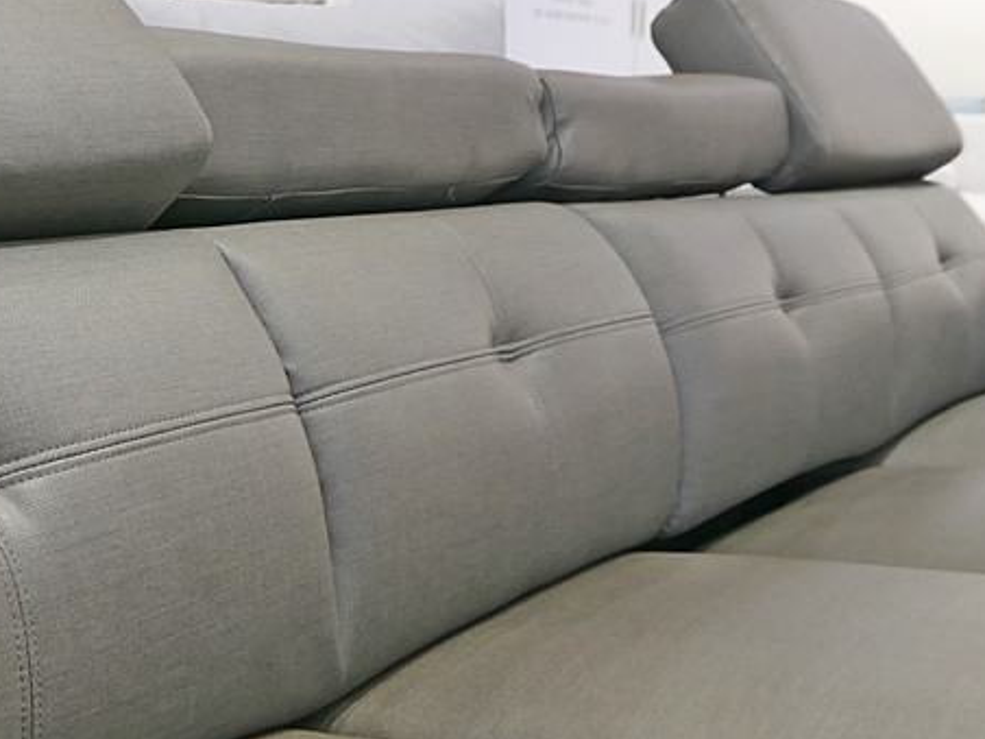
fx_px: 1764
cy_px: 217
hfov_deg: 30.6
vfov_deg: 23.5
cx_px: 222
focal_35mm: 62
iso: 320
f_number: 3.5
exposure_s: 1/60
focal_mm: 14
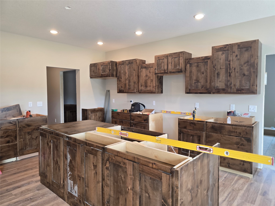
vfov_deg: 58.9
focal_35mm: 23
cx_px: 138
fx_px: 183
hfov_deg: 73.9
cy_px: 103
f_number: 1.7
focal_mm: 6.3
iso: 200
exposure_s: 1/120
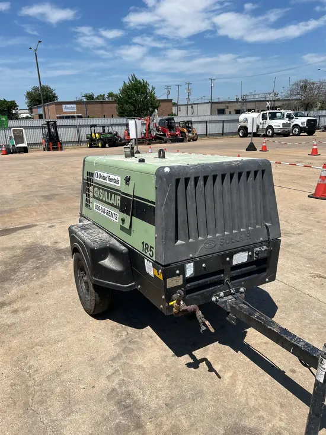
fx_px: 326
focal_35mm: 26
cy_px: 218
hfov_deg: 53.1
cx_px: 163
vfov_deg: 67.3
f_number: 1.5
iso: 50
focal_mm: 5.7
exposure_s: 1/6211
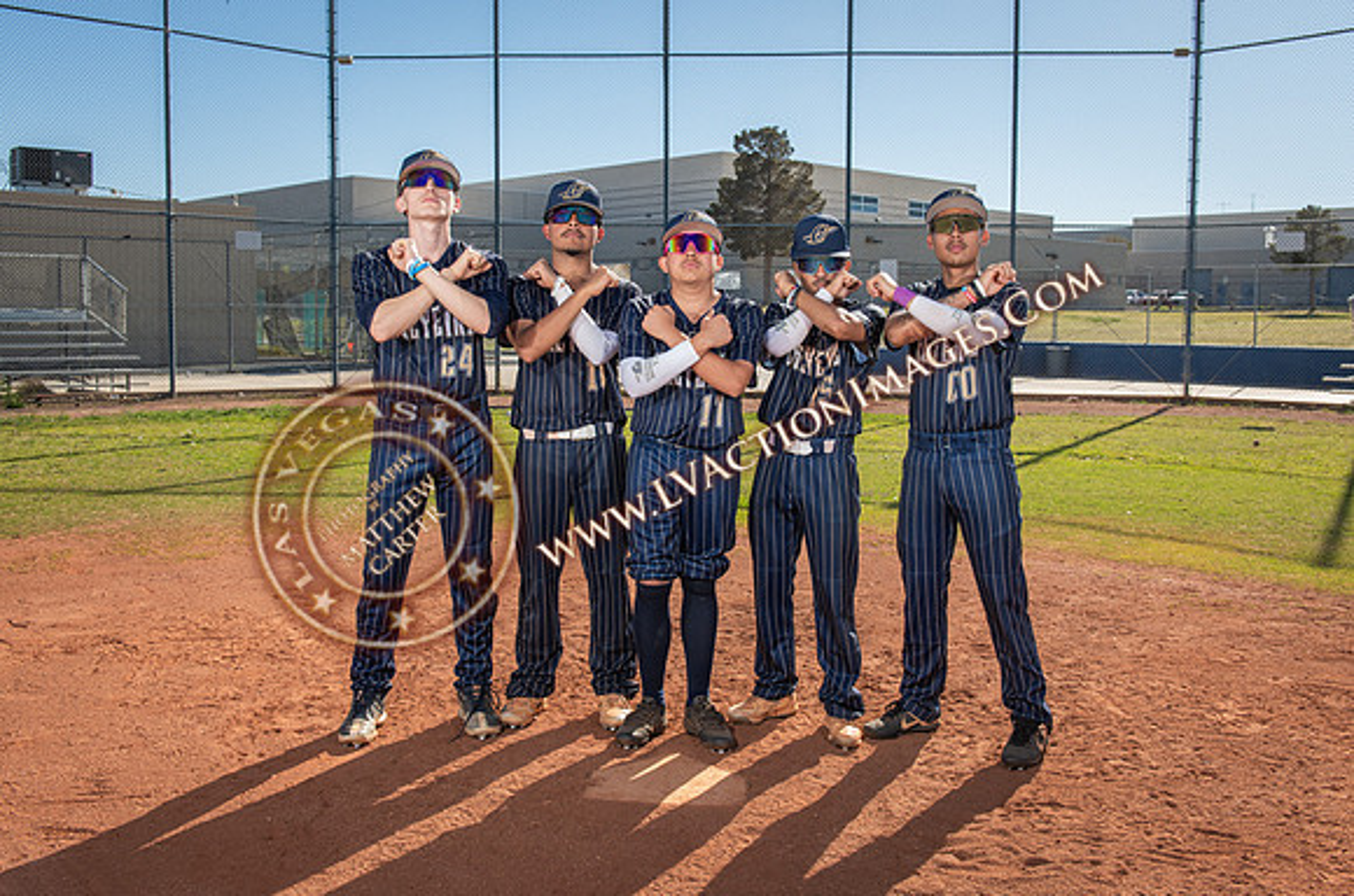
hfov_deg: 55.0
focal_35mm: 35
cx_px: 673
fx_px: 1301
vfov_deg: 38.0
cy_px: 410
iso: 200
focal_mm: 32
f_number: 8
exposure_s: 1/250
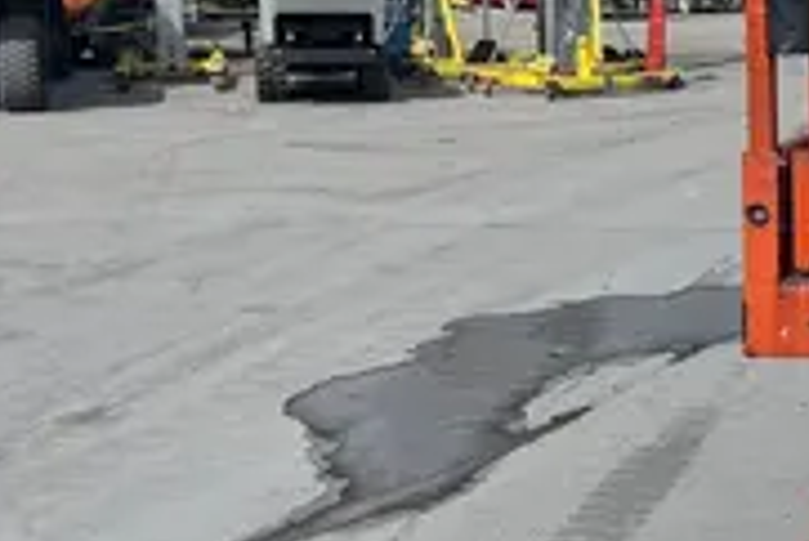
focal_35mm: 82
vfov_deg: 16.6
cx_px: 1095
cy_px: 159
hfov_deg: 21.9
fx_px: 1844
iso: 50
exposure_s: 1/4310
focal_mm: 5.1
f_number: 1.6
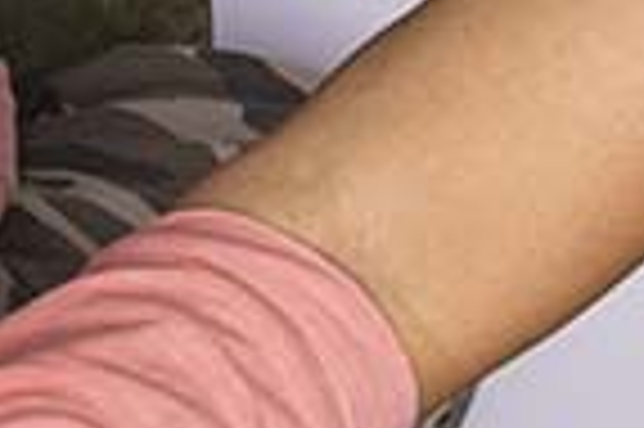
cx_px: 1797
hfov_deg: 8.0
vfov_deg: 5.6
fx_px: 4092
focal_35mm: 229
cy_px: -797
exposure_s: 1/200
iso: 64
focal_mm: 34
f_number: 7.1
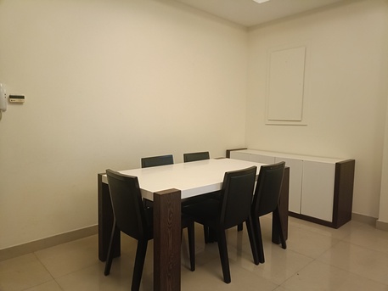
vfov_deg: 54.9
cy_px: 146
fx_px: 280
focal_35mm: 25
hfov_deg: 69.4
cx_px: 194
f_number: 1.7
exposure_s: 1/99.9
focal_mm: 4.7
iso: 5043
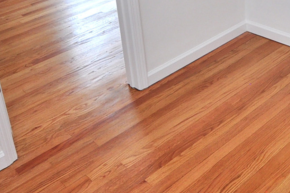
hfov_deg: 38.0
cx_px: 183
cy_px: -36
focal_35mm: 52
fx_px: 418
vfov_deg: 23.7
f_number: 5.6
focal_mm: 10
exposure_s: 1/200
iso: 320
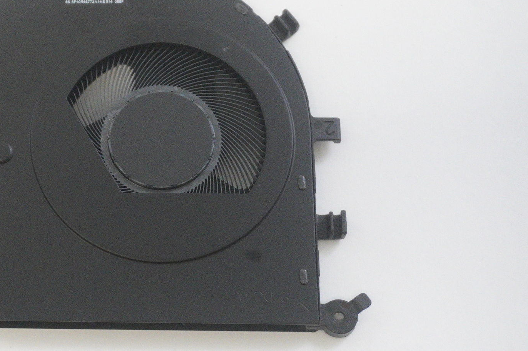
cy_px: 145
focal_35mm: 82
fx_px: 1201
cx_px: 79
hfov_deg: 24.3
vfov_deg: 16.6
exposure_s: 1/200
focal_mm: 30
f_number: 5.6
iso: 5000
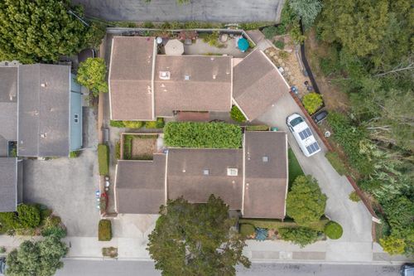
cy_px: 138
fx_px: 322
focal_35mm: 28
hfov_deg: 65.5
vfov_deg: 46.4
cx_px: 207
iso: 100
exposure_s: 1/400
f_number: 5.6
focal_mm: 10.26
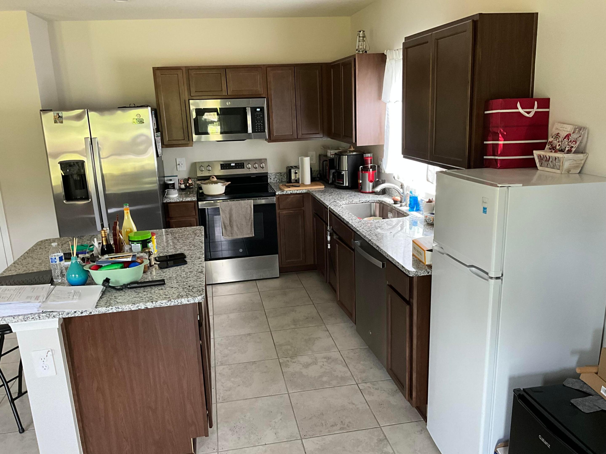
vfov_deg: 48.2
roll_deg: +2.4
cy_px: 227
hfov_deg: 61.7
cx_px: 303
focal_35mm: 29
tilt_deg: -15.2
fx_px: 508
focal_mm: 3
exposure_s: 1/60
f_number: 1.8
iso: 125
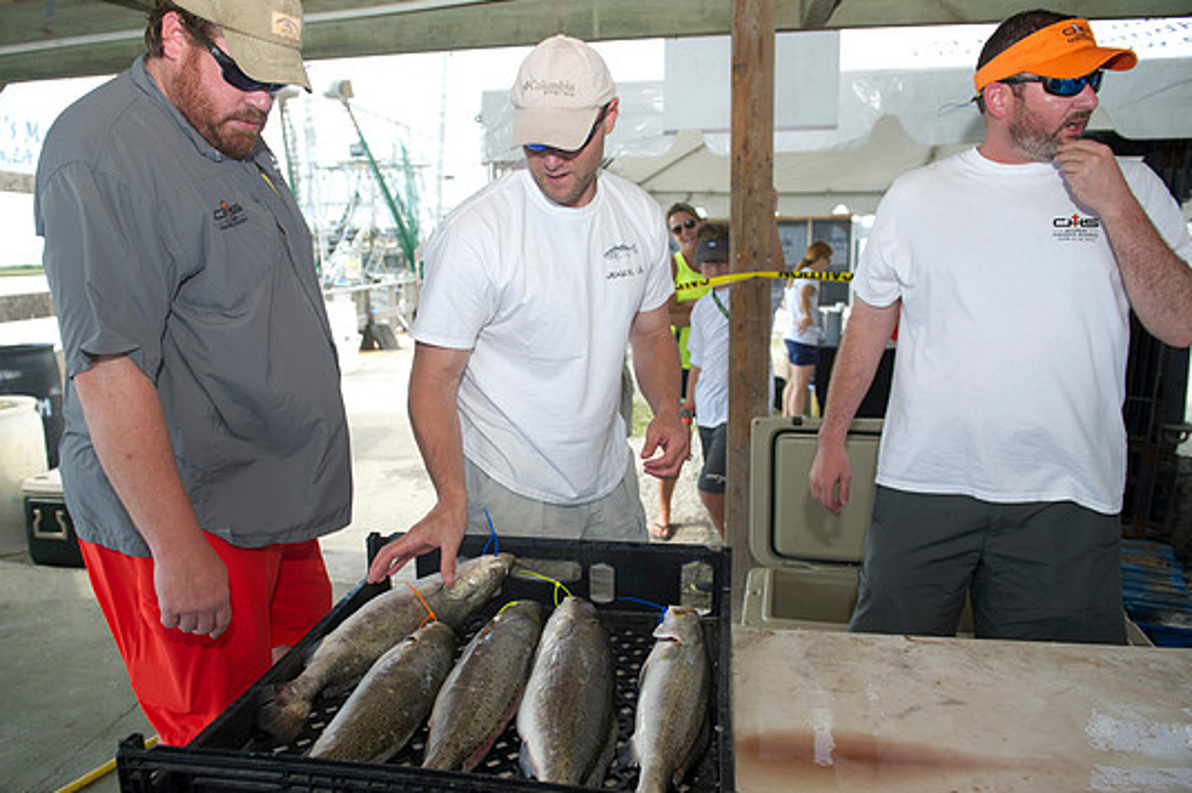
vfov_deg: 49.5
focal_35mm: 26
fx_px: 860
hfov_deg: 69.3
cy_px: 396
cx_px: 555
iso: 125
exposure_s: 1/200
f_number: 4
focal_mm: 24
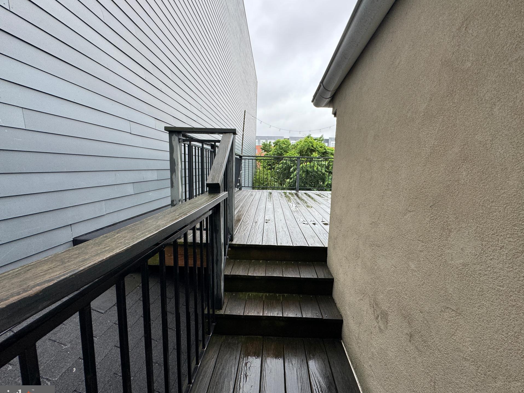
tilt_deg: -6.6
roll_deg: -1.6
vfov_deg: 81.8
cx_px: 267
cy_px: 197
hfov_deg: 98.1
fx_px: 227
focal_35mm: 15
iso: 125
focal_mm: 2.22
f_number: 2.2
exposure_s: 1/99
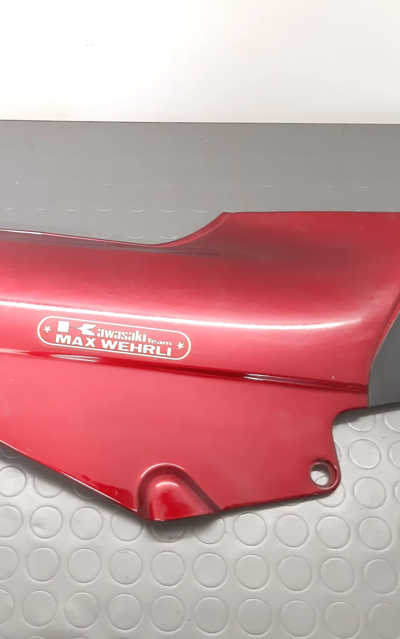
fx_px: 680
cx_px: 123
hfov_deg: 32.4
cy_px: 320
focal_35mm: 39
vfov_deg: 50.4
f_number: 1.7
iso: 400
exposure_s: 1/33
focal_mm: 3.93
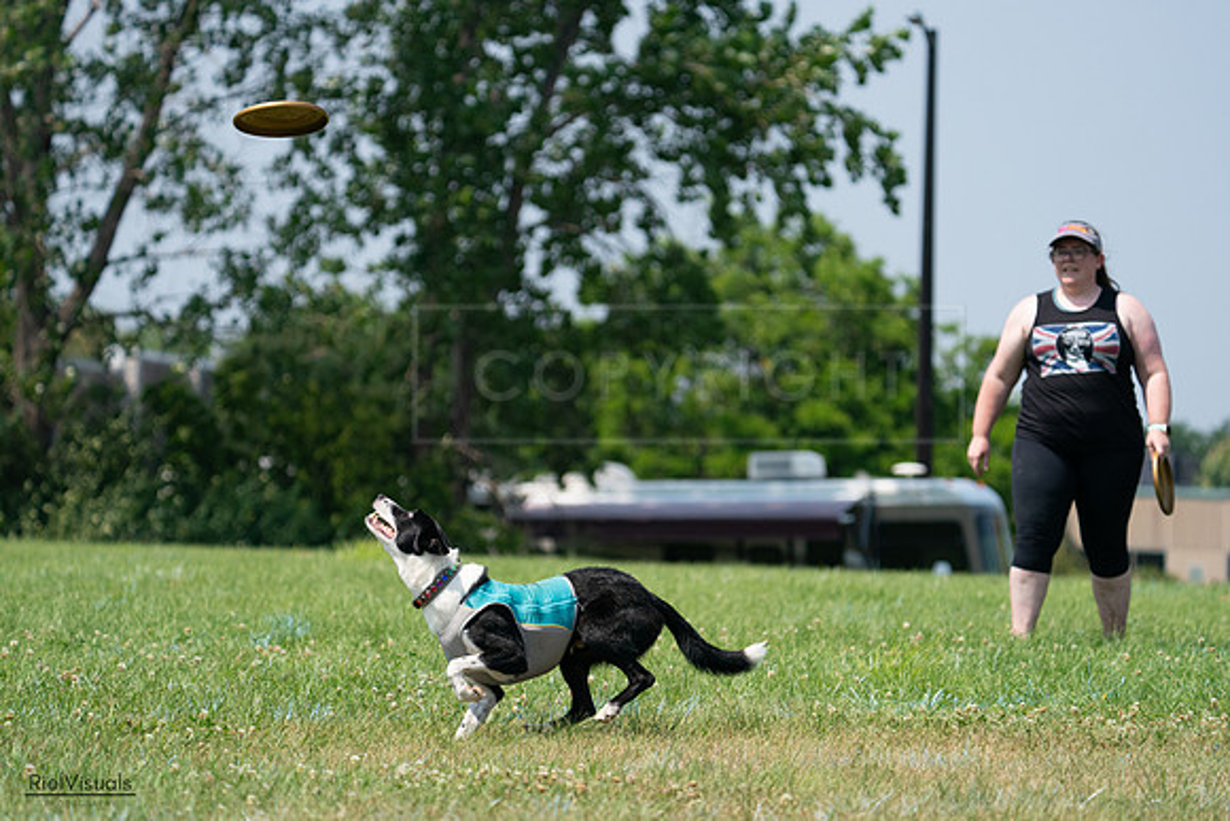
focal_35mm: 200
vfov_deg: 6.9
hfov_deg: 10.3
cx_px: 615
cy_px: 410
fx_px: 6835
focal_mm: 200
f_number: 5.6
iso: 1000
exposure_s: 1/4000
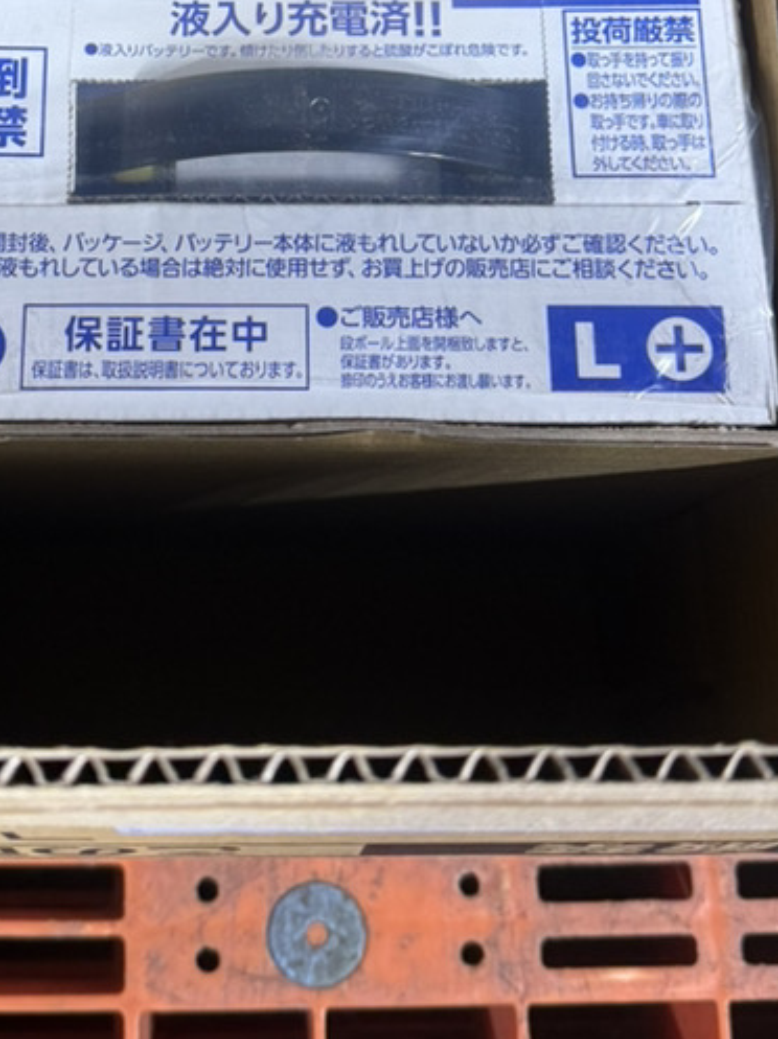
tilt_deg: -72.0
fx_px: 1740
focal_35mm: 58
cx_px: 261
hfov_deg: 25.1
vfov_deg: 32.0
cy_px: 146
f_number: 1.78
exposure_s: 1/100
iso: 125
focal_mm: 6.76
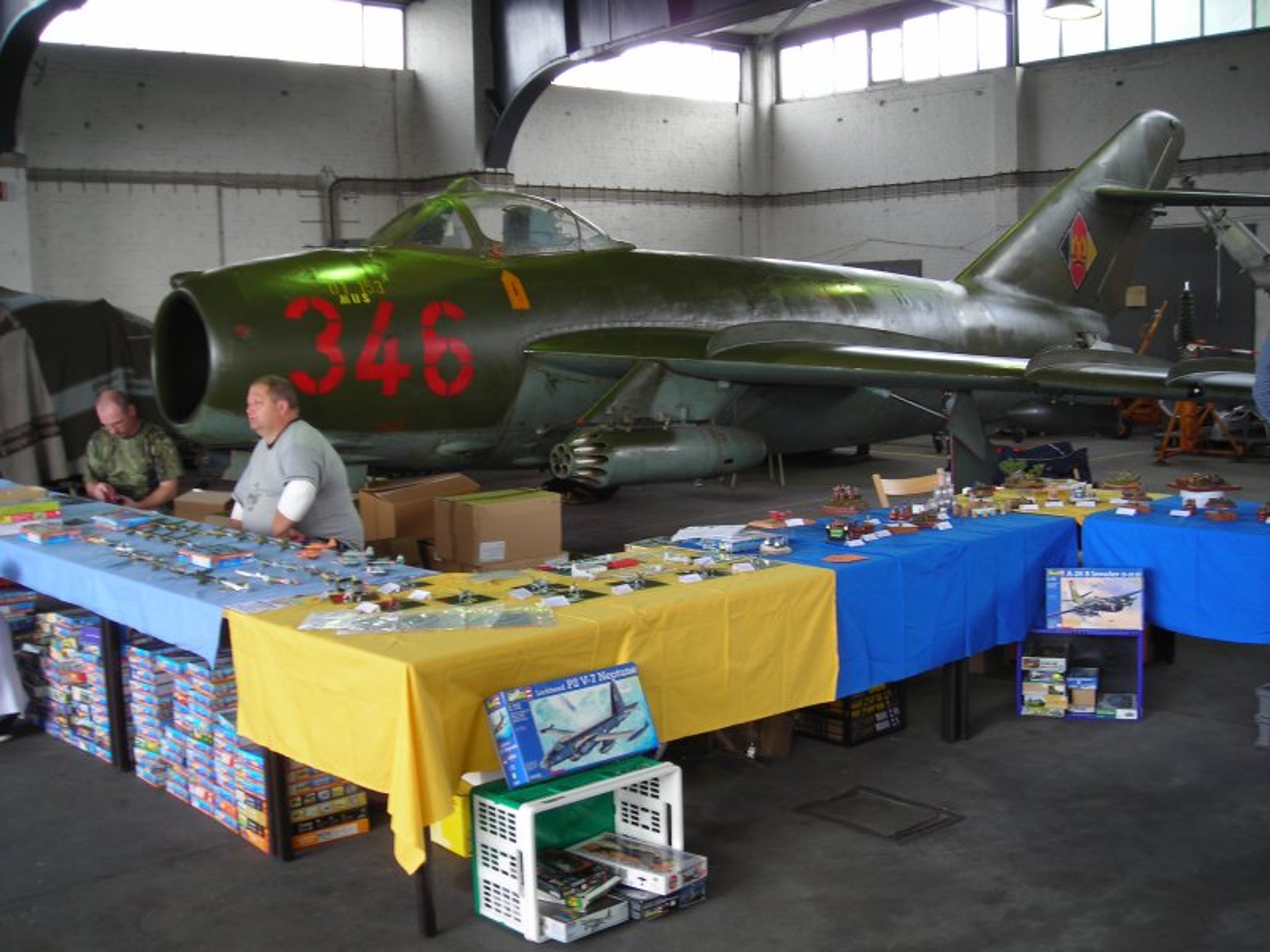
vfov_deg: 37.7
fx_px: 1394
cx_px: 635
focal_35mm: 38
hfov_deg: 49.0
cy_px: 476
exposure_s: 1/13
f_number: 3.2
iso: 50
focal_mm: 6.3
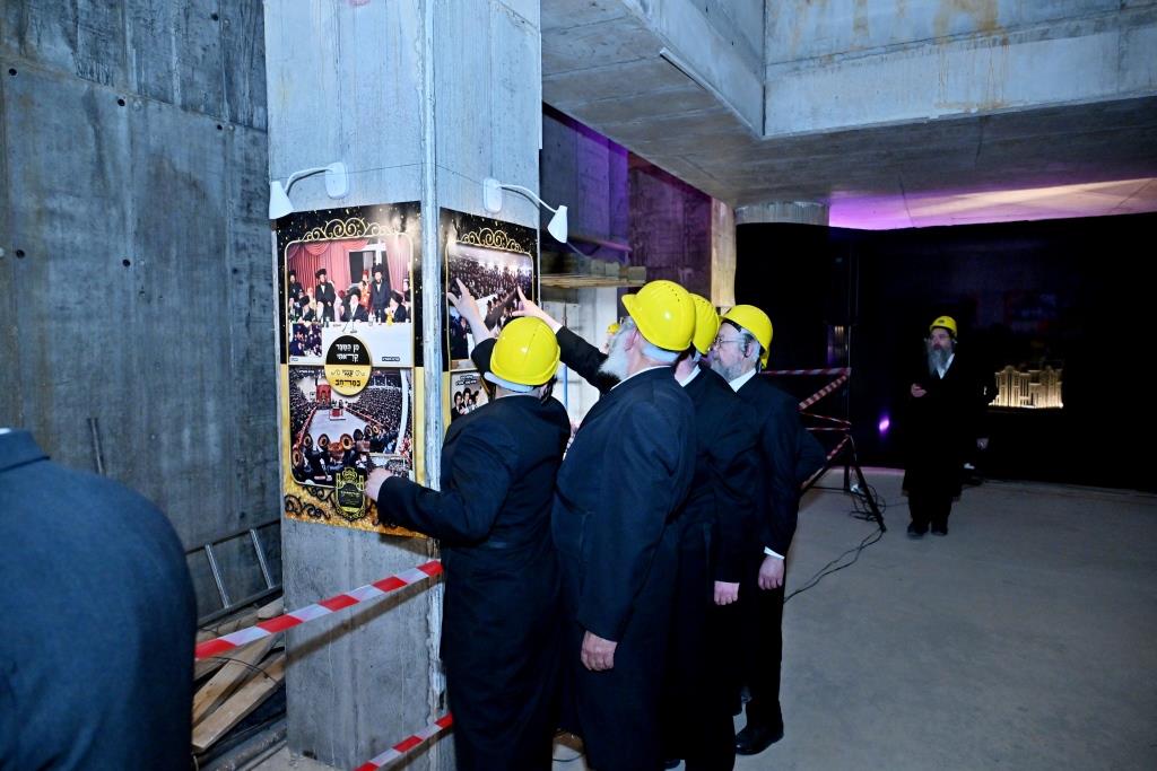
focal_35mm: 24
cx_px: 578
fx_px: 771
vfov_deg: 53.1
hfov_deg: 73.7
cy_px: 386
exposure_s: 1/160
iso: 1250
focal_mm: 24
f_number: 4
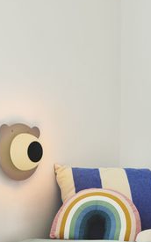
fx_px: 671
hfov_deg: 12.8
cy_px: 202
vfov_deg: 20.1
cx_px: 50
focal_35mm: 102
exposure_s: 10
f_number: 5.6
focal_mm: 50
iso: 100
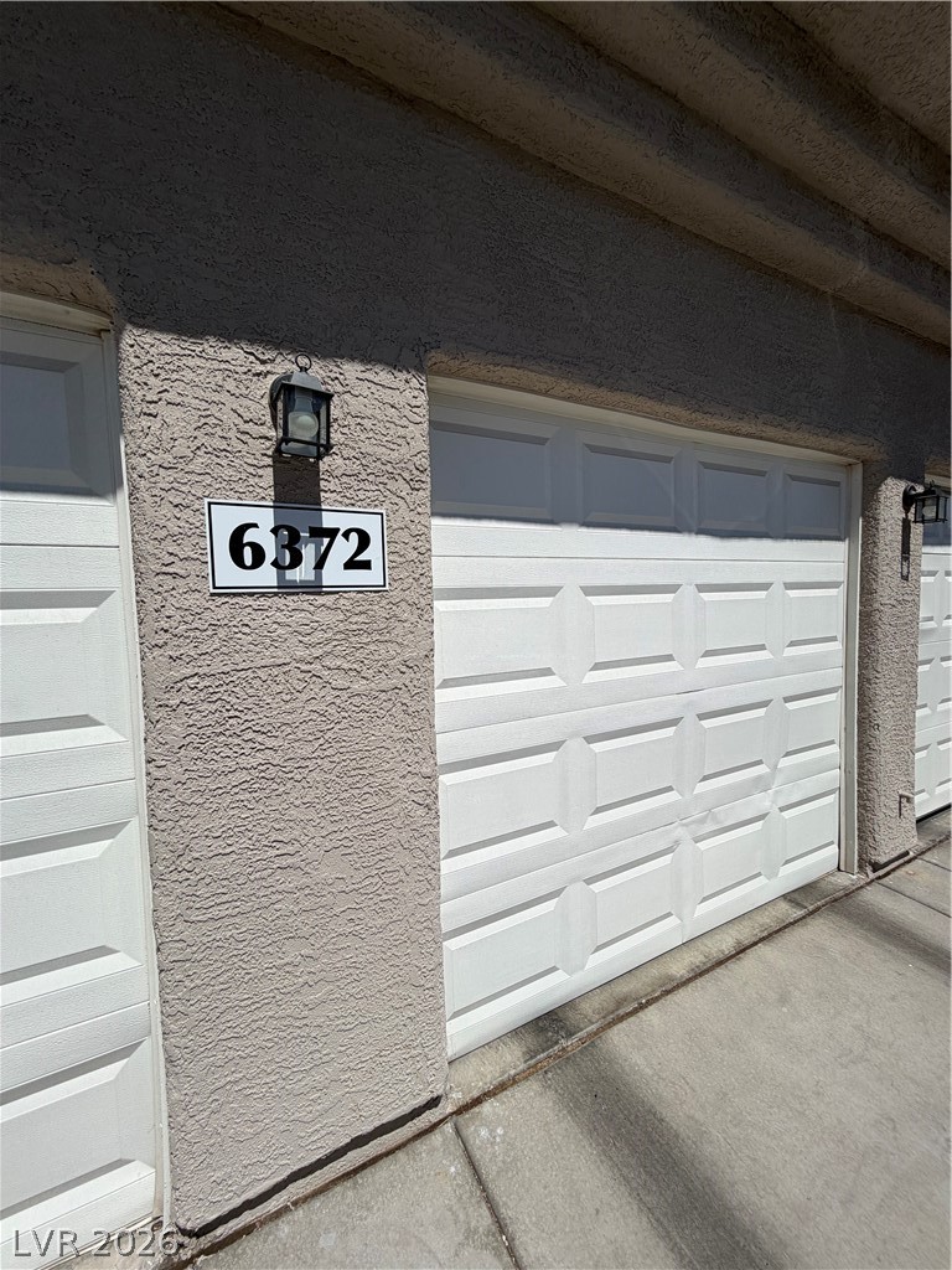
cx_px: 476
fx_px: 513
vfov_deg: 102.1
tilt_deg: -10.2
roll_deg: +1.6
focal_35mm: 14
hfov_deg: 85.7
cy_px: 635
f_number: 2.2
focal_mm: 2.22
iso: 20
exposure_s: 1/2237
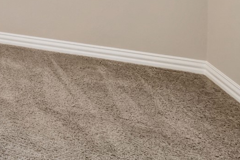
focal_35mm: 50
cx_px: -197
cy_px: -108
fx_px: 333
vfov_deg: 20.8
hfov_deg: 22.1
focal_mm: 12
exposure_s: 1/5
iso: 250
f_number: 9
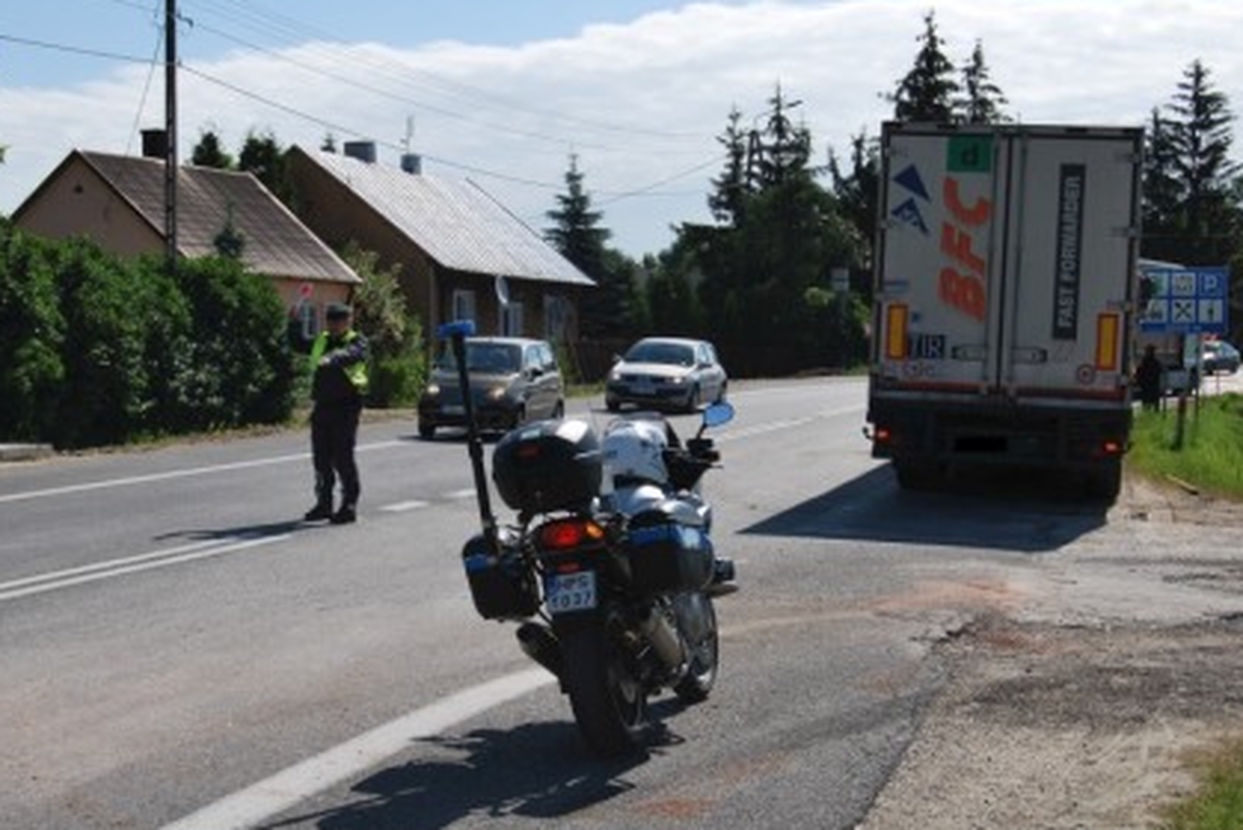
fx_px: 2349
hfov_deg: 29.6
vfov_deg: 20.0
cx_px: 540
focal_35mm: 68
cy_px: 439
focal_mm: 38
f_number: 9
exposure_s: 1/320
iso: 100
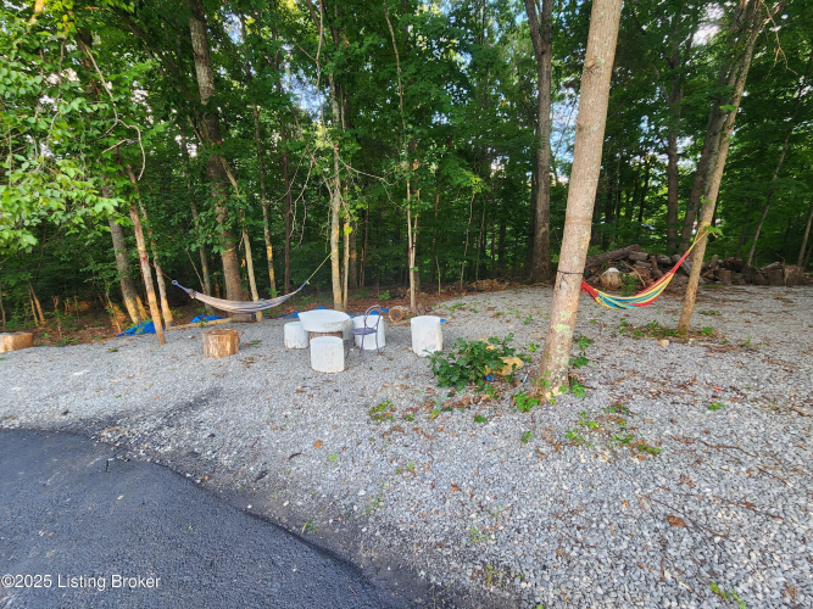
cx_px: 406
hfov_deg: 106.2
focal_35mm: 13
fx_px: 305
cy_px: 304
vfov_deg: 89.9
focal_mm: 2.2
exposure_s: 1/60
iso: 100
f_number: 2.2
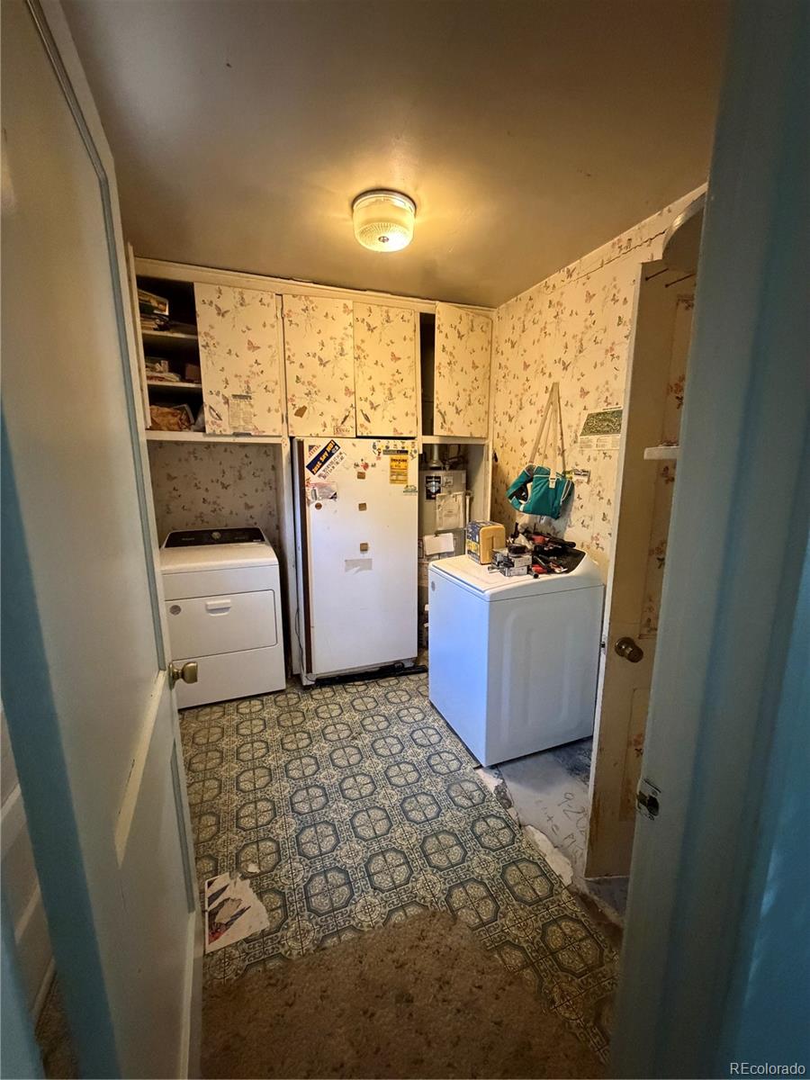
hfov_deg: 85.7
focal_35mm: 14
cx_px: 405
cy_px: 540
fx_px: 437
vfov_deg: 102.1
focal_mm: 2.22
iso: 1250
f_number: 2.2
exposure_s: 1/60
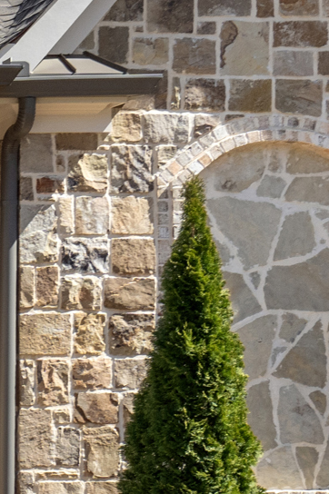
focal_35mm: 161
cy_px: 385
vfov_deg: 12.7
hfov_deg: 7.2
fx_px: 2210
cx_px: -765
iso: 400
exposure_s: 1/640
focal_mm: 35
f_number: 8
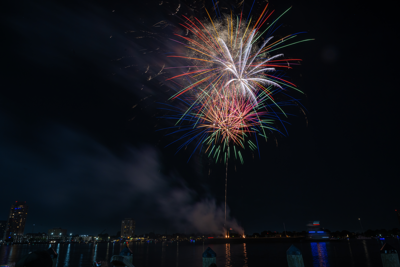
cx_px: 200
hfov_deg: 73.7
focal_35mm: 24
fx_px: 267
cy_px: 134
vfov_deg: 53.1
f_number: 14
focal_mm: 24
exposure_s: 5
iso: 100
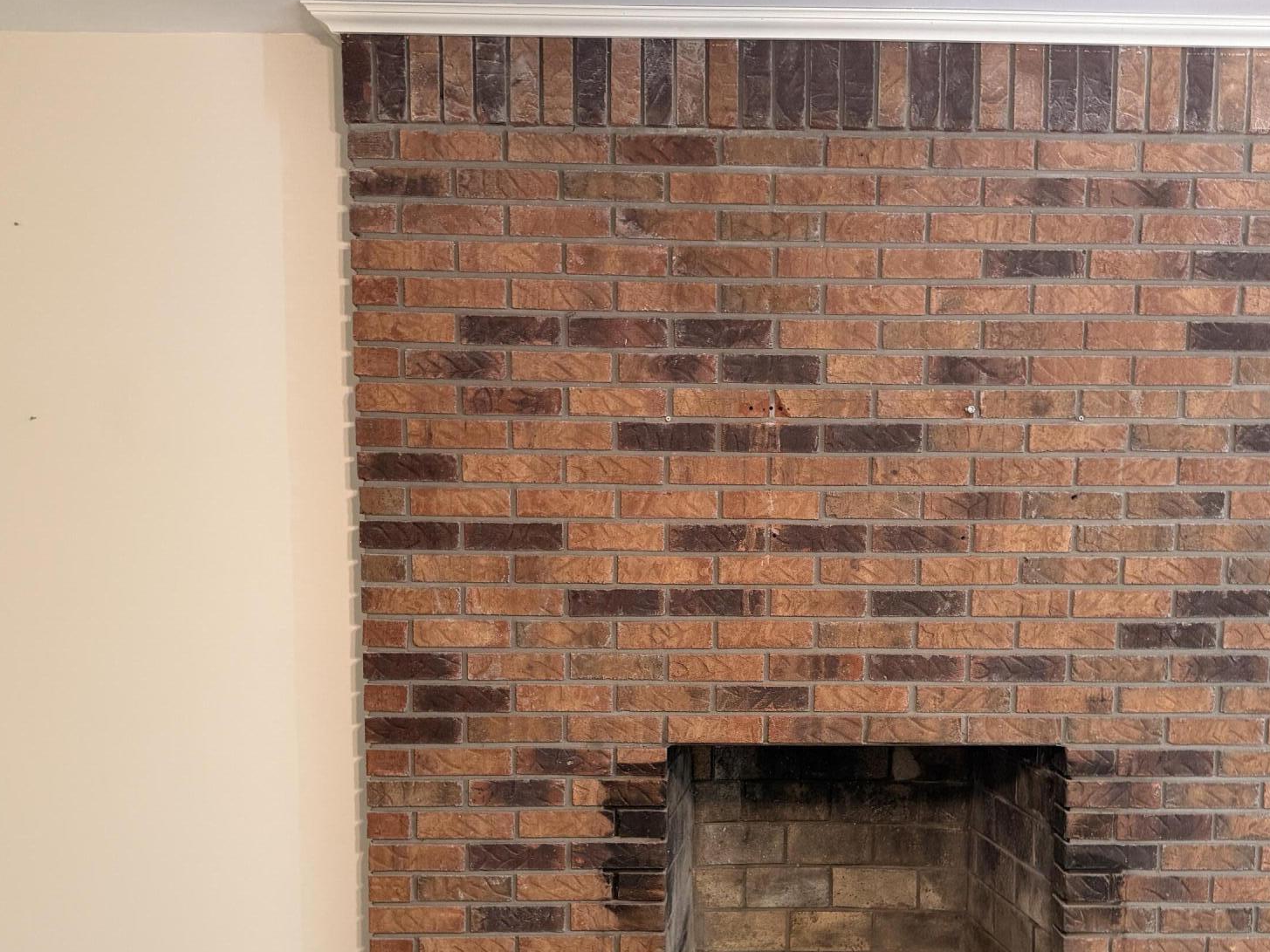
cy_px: 650
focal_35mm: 33
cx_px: 726
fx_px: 1211
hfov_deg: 55.1
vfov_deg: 42.2
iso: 320
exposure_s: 1/60
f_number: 1.78
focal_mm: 6.76
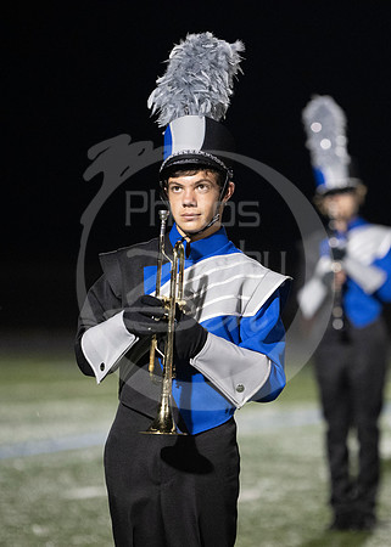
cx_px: 302
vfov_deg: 6.9
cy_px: 322
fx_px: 4570
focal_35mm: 294
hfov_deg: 4.9
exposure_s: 1/640
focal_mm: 170
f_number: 2.8
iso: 4000
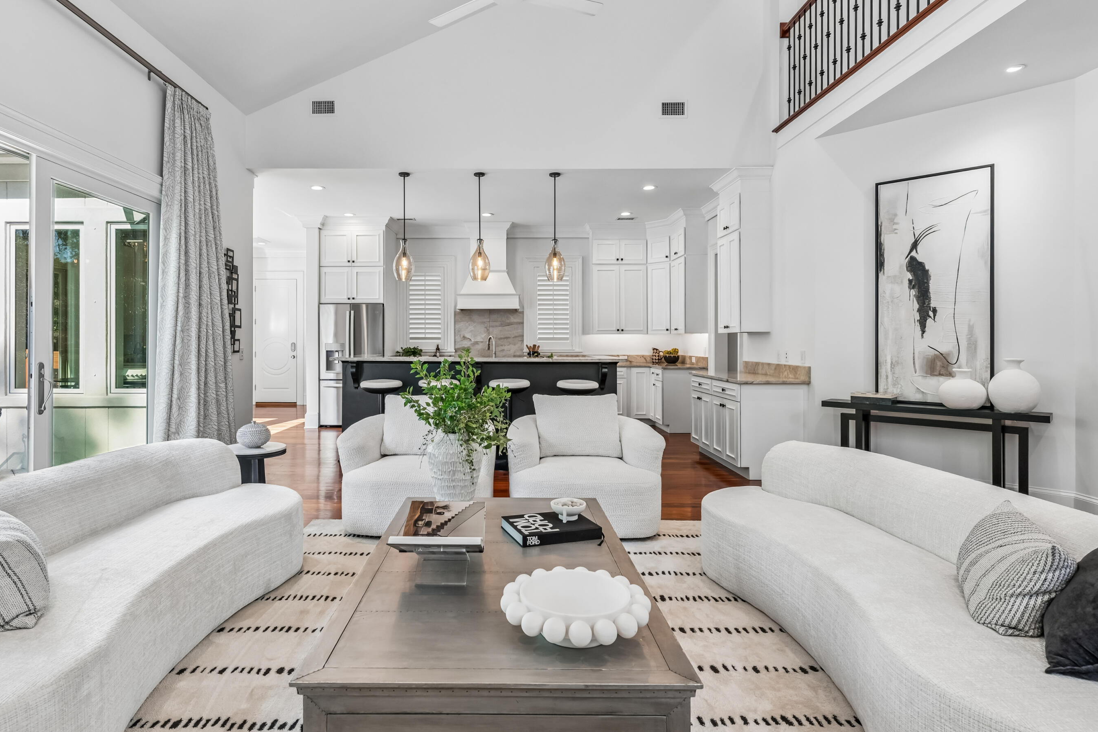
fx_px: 579
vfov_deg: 64.5
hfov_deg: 86.7
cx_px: 498
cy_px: 351
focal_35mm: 19
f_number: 8
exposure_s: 1/50
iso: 400
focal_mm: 17
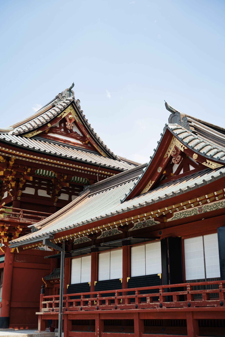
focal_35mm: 47
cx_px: 112
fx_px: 440
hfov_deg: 28.7
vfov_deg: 42.0
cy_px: 168
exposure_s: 1/320
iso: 100
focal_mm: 46.9
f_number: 2.8
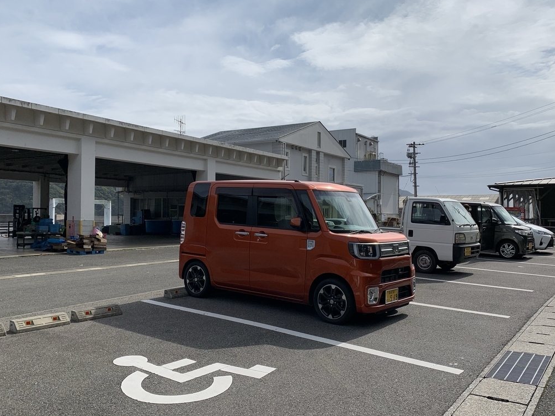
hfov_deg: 58.3
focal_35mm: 31
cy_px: 213
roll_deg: +1.0
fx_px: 497
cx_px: 283
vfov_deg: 45.5
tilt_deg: +4.7
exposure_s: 1/5128
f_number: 1.8
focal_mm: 4.25
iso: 25
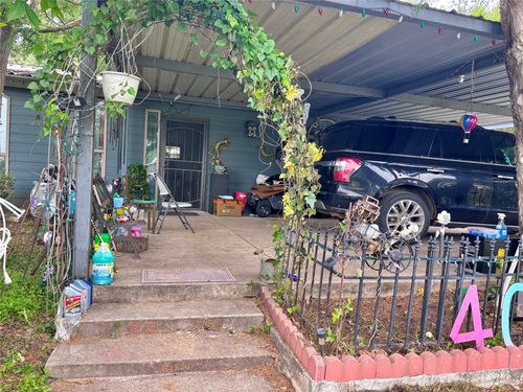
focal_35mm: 26
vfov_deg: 53.1
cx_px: 262
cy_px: 196
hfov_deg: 67.3
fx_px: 393
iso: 40
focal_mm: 5.96
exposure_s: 1/121
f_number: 1.6
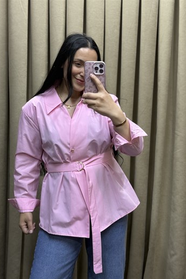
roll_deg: -0.5
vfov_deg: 38.9
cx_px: 99
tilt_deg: -15.8
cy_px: 142
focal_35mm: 51
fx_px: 395
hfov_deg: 26.5
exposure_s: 1/134
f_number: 1.78
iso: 50
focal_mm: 6.76
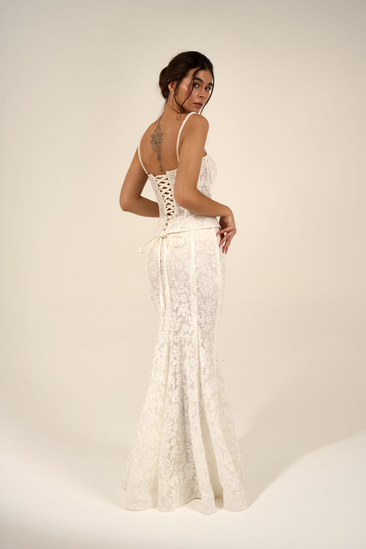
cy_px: 274
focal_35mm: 47
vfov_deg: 41.9
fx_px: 717
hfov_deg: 28.6
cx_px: 183
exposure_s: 1/200
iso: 100
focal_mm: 47
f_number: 10
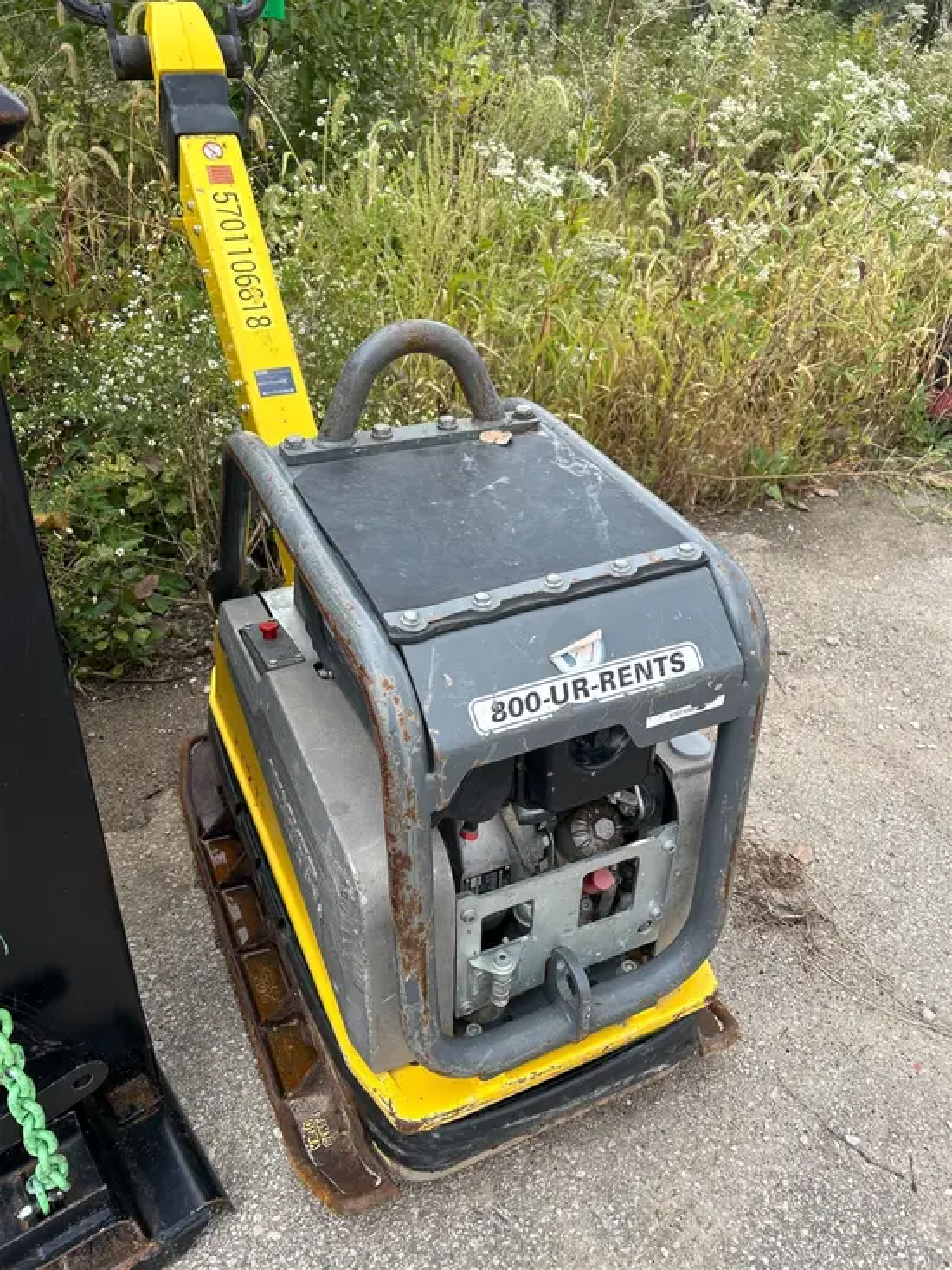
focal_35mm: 26
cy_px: 635
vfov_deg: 67.3
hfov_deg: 53.1
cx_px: 476
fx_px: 953
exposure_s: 1/552
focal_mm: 5.7
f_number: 1.5
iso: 50
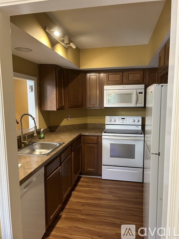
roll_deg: -0.3
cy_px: 120
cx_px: 90
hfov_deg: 53.0
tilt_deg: -7.0
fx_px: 179
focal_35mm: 26
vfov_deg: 67.3
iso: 250
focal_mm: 5.7
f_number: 1.5
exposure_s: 1/60
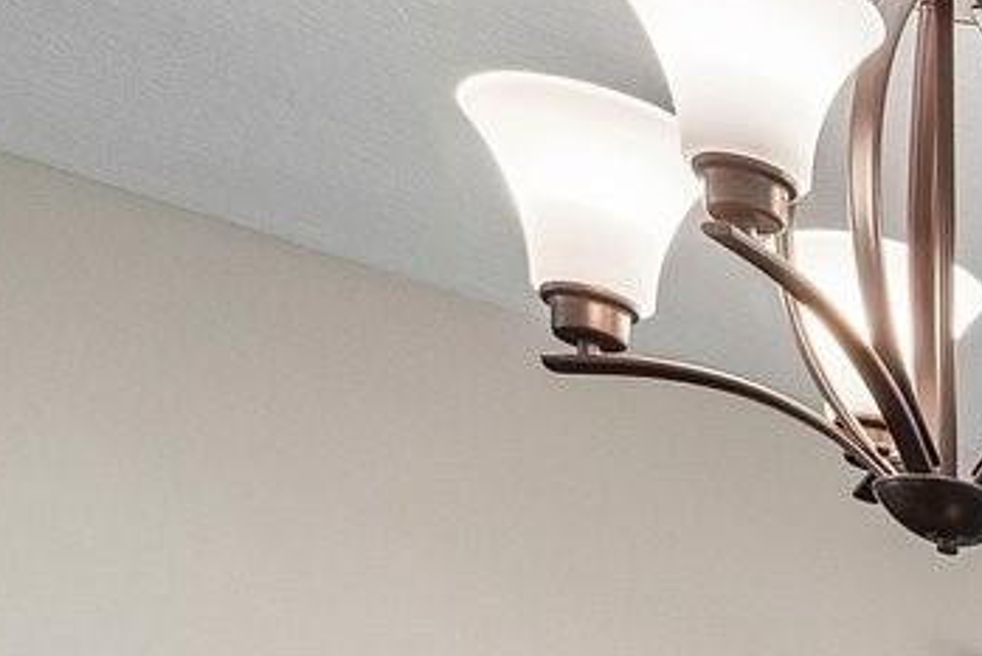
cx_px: 2842
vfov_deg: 12.6
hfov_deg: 12.0
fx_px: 2401
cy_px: 1502
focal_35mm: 88
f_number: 8
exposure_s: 1/25
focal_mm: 10
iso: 400
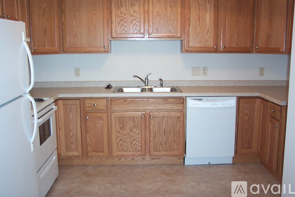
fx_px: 311
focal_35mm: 38
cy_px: 98
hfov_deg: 50.7
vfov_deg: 35.1
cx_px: 148
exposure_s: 1/30
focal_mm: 8
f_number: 2.8
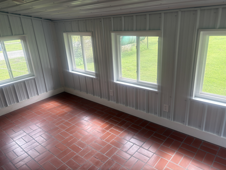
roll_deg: +5.1
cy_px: 85
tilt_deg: -21.1
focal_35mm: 26
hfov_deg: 67.3
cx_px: 113
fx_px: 170
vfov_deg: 53.1
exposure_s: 1/128
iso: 32
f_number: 1.6
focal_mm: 5.96
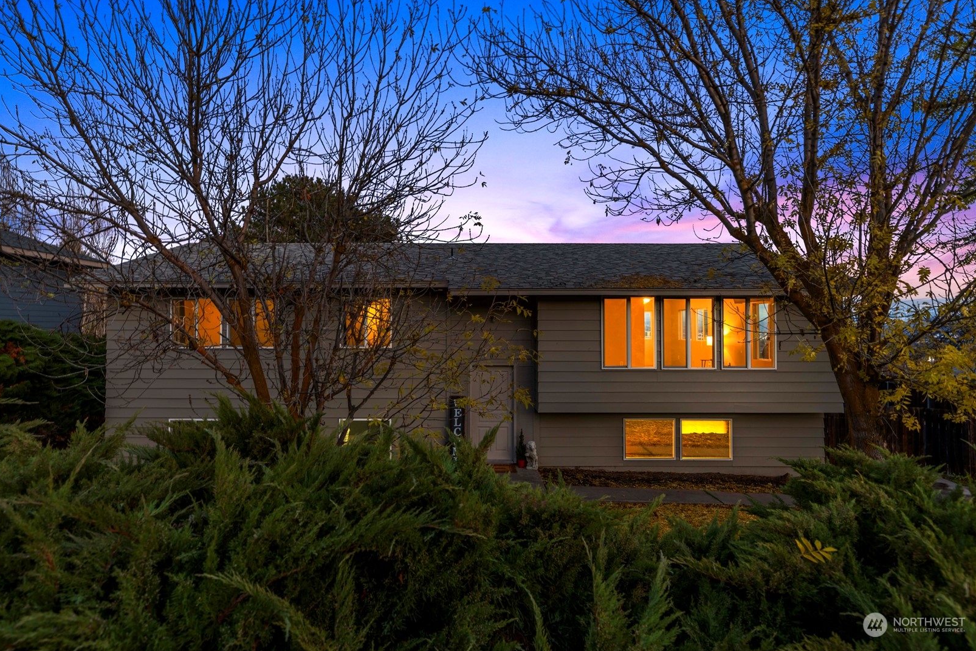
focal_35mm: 19
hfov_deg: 86.9
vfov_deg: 64.5
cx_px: 468
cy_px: 310
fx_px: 515
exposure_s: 1
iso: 100
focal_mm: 18
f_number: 7.1
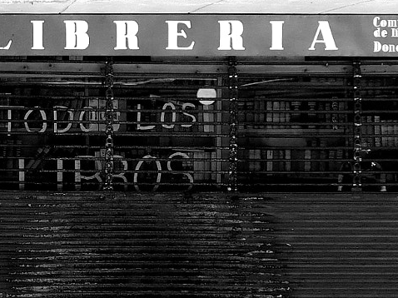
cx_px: -77
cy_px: 137
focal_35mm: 134
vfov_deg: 11.1
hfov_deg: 14.3
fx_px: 1540
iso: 125
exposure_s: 1/160
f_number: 3.6
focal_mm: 7.1
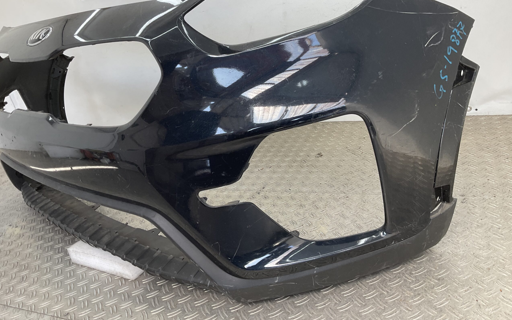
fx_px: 433
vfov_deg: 40.5
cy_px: 131
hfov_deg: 61.2
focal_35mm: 31
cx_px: 258
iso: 16
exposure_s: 1/100
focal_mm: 3
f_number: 1.8
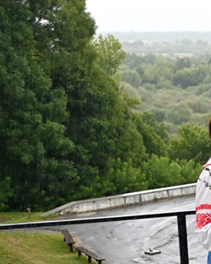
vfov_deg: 18.7
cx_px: 377
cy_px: 223
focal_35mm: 101
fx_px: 790
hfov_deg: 13.6
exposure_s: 1/80
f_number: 4.5
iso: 200
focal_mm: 22.5
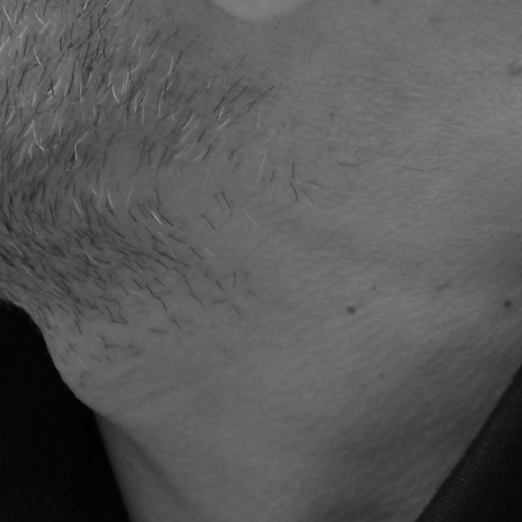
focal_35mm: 189
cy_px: -130
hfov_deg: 9.0
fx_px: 3224
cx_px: 754
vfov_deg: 9.1
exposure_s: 1/247
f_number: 2.8
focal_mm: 7.9
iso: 64
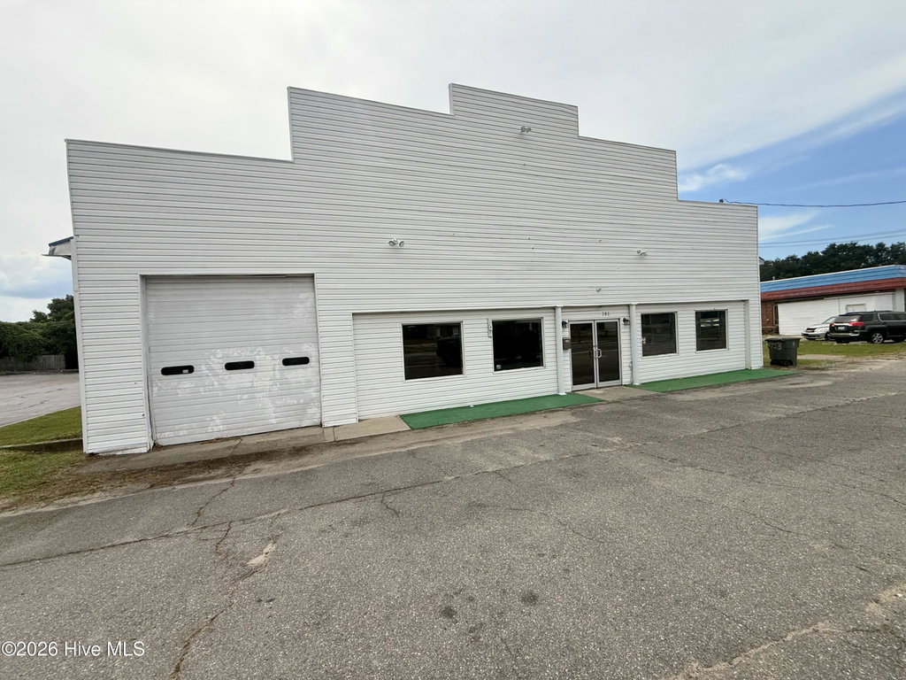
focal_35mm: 14
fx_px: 366
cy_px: 340
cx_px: 453
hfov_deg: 102.1
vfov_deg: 85.7
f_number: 2.2
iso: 50
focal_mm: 2.22
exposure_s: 1/2410
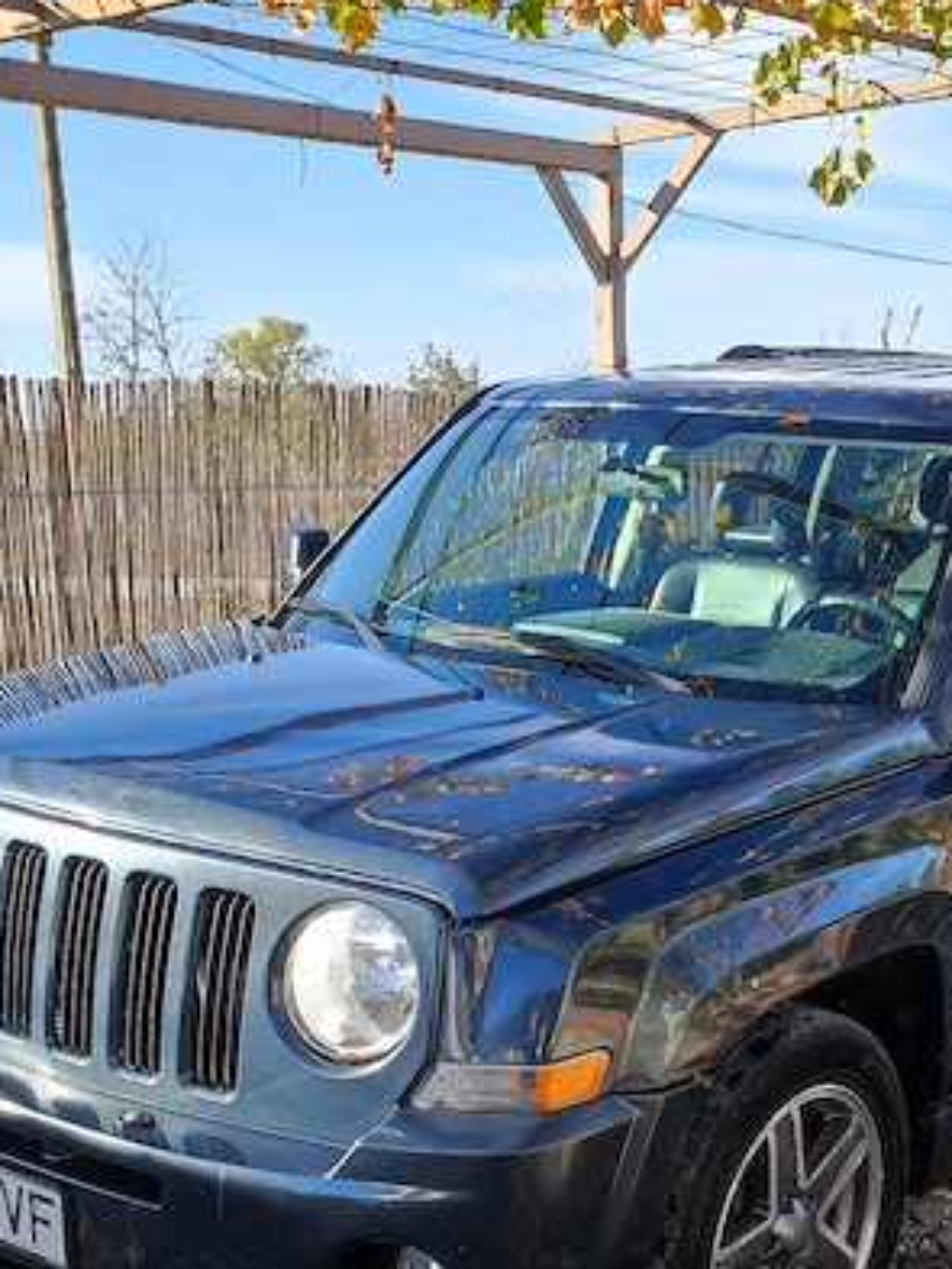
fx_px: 1869
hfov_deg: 28.5
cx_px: 600
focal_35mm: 51
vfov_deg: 36.2
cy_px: 1017
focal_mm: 4.7
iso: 56
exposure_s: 1/100
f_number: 1.79
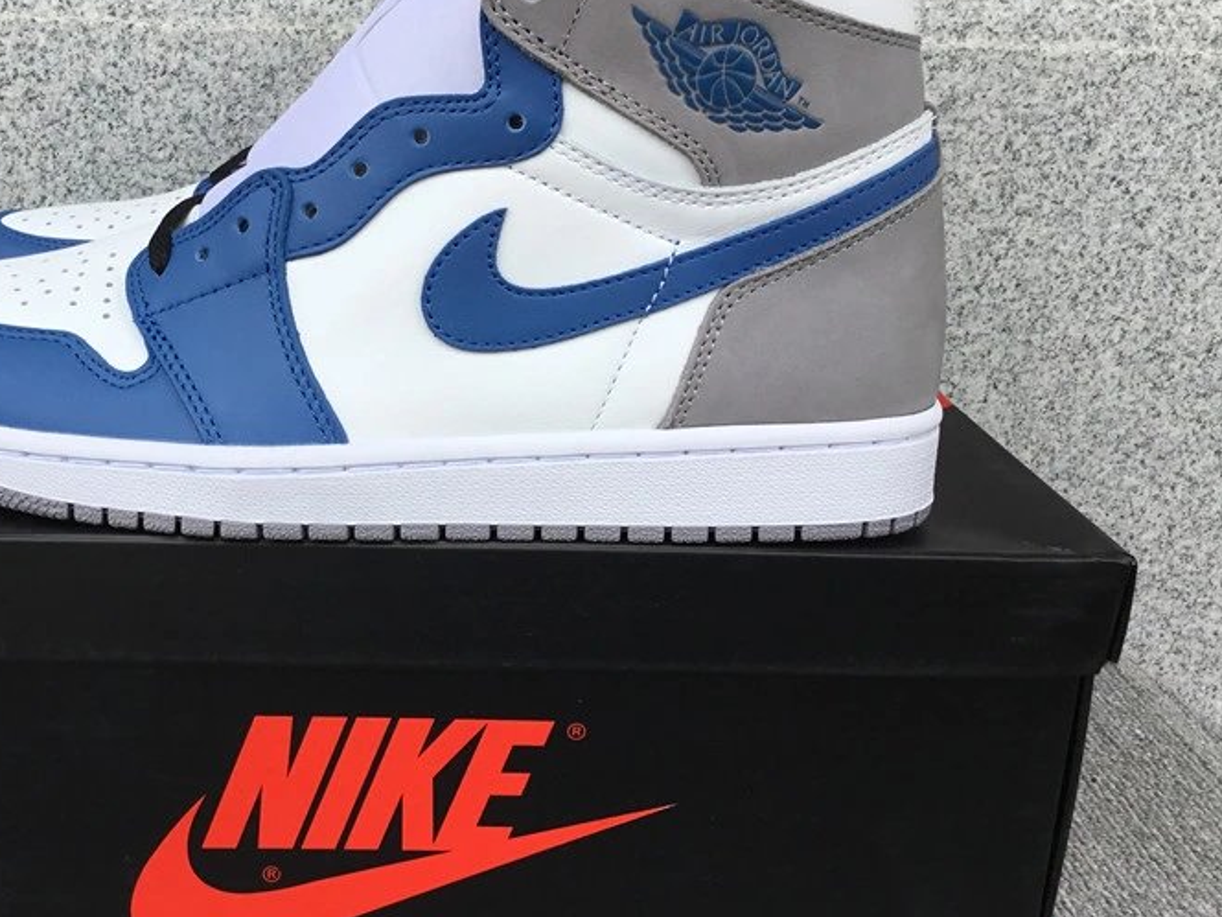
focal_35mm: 42
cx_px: 418
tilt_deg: -15.7
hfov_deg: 44.2
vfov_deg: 34.3
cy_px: 389
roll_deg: -1.1
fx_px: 1483
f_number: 2.4
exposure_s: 1/426
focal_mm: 3.3
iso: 25
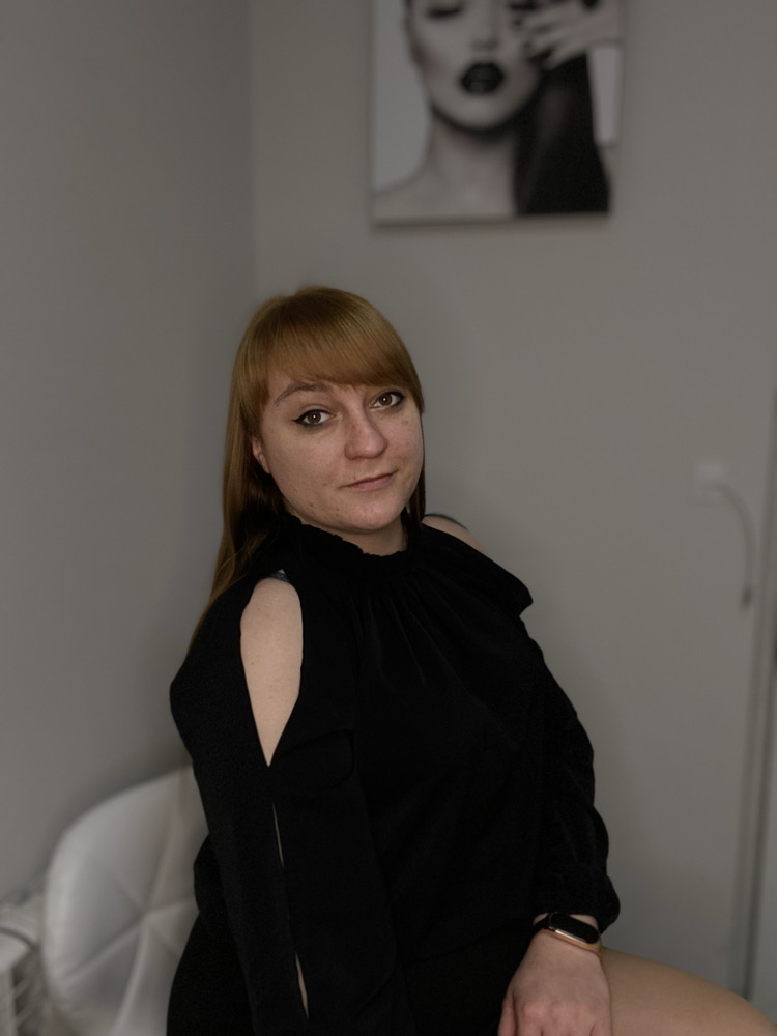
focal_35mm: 30
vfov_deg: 60.0
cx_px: 388
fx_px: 898
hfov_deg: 46.8
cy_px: 518
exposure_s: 1/100
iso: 80
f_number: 2.2
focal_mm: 2.71
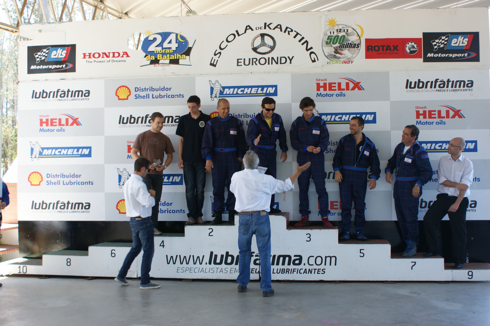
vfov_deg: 34.2
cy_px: 163
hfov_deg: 49.6
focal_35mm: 39
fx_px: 531
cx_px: 245
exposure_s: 1/50
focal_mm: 26
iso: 100
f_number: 4.5
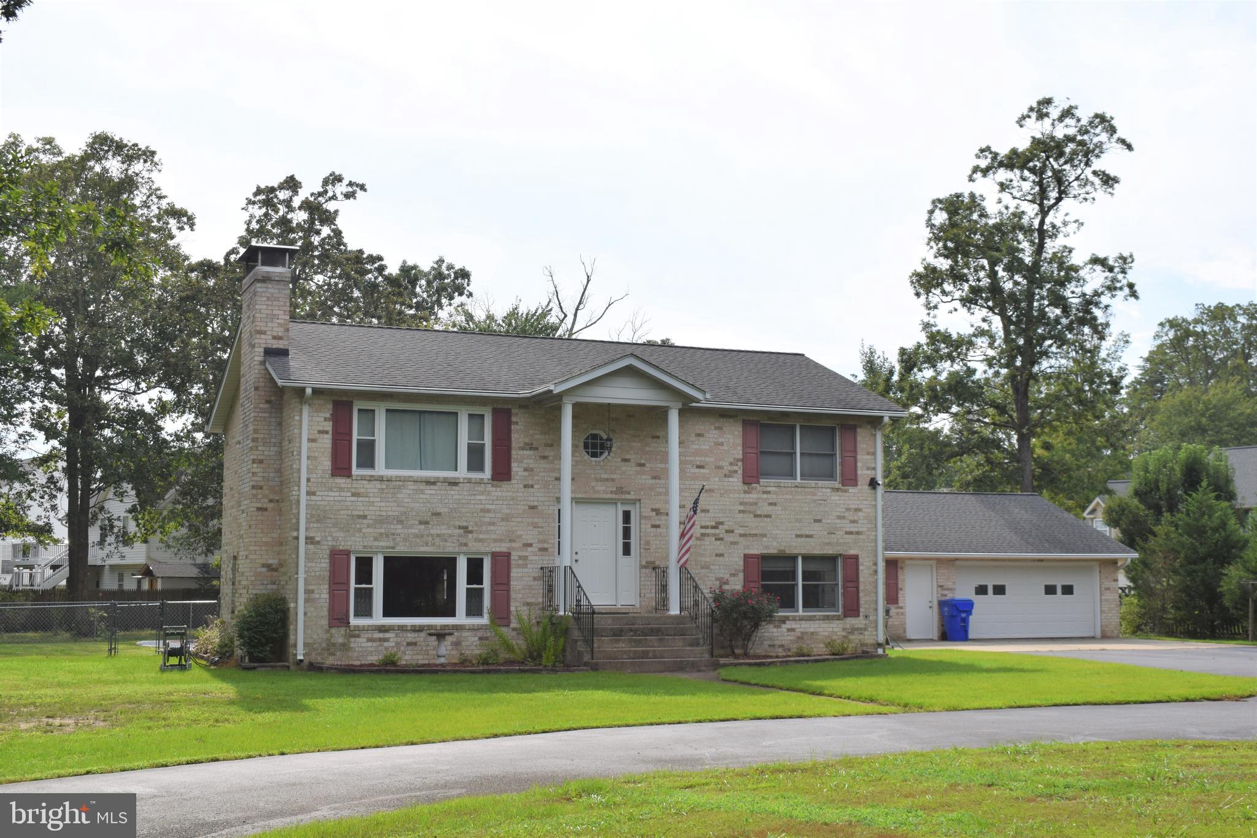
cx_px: 628
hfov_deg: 43.6
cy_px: 419
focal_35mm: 45
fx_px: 1571
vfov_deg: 29.9
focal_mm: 30
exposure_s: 1/400
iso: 200
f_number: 10
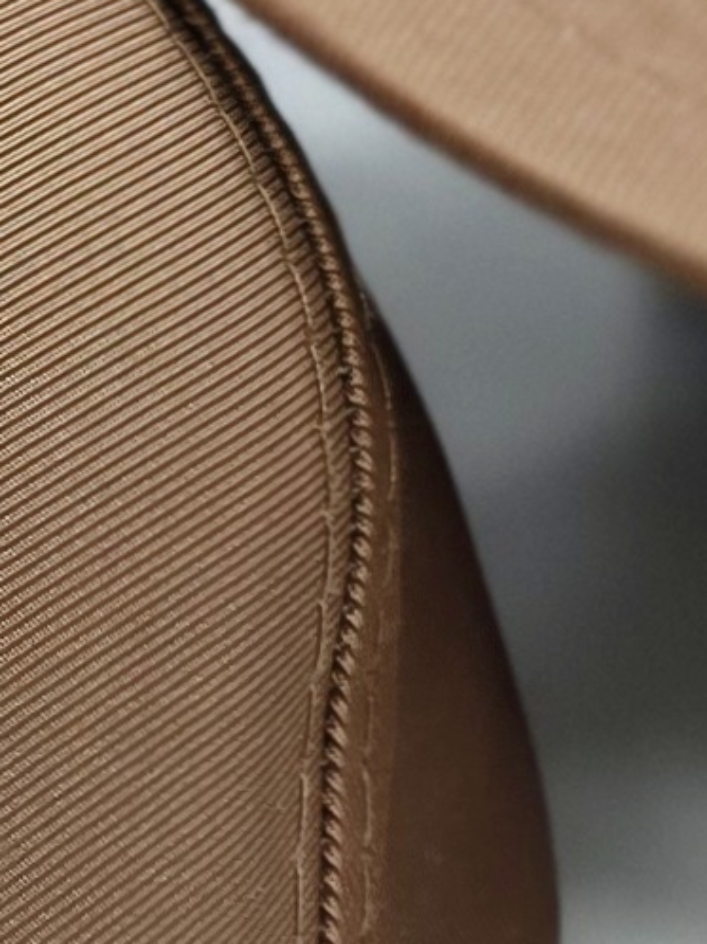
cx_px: -655
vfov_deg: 10.8
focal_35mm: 183
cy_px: 511
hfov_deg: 7.8
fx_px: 4988
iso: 64
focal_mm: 6.3
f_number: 1.7
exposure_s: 1/101
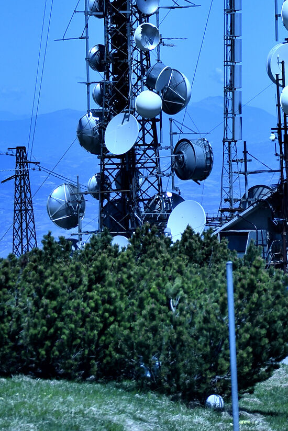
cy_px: 9
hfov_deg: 6.7
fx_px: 2446
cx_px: 336
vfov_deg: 10.0
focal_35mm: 204
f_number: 4.5
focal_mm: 70
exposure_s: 1/800
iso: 100
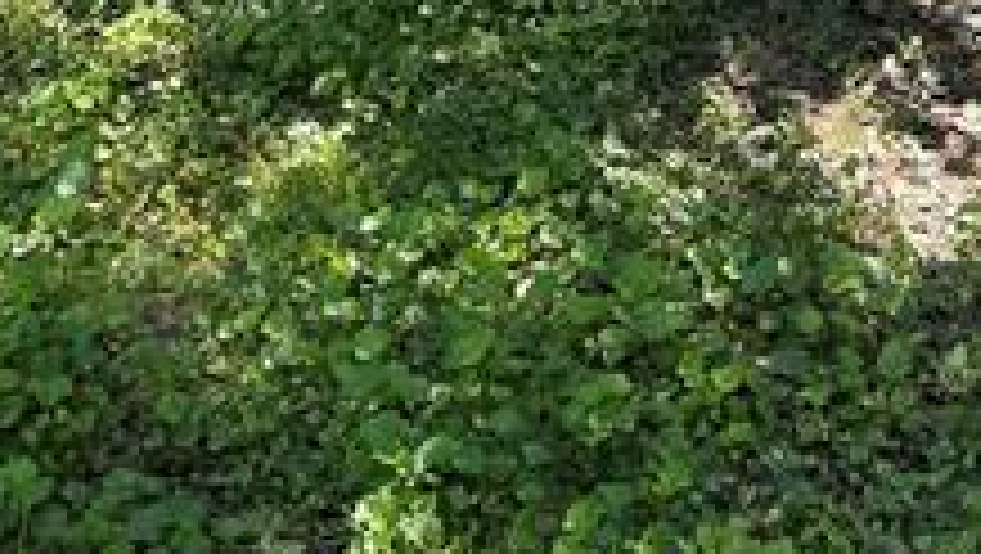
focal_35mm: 92
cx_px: 464
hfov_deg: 23.1
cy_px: -752
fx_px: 2395
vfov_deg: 11.2
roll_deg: +0.6
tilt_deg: -7.5
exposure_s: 1/353
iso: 100
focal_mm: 6.76
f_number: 1.78
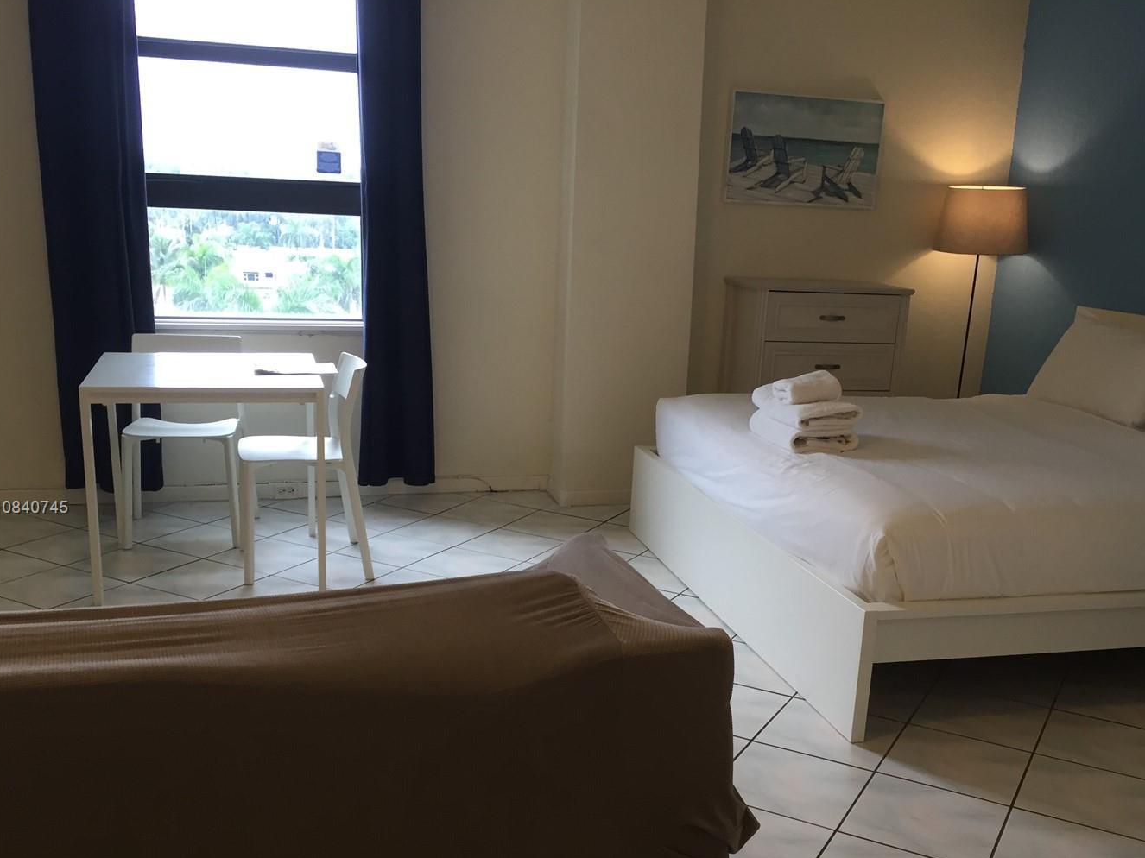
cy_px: 508
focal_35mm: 35
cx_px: 623
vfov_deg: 40.5
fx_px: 1157
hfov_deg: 52.6
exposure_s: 1/40
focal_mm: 4.15
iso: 32
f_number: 2.2
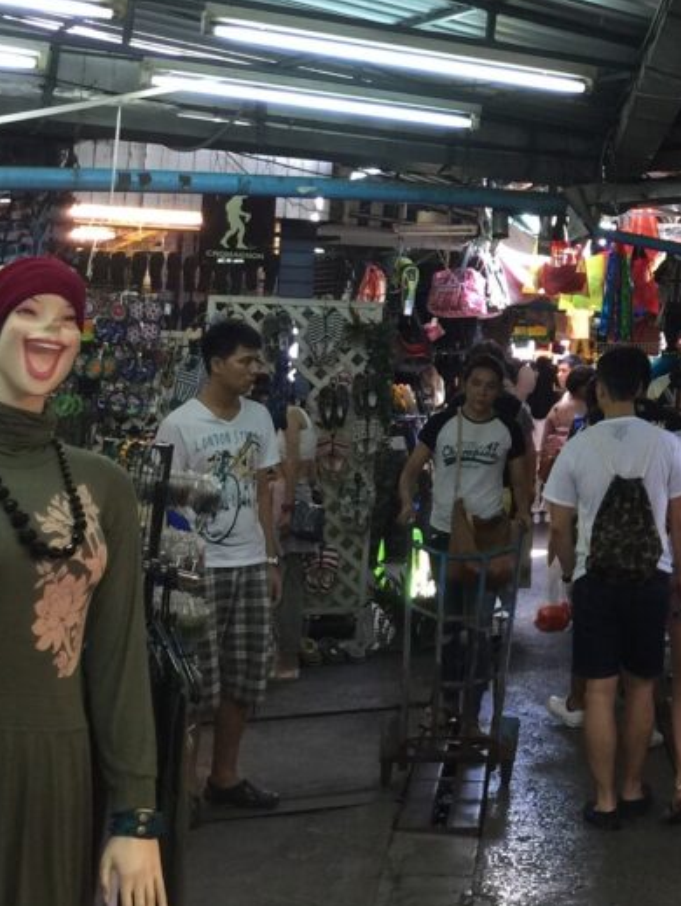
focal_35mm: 67
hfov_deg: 20.8
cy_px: 106
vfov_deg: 28.0
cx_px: 774
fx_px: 1755
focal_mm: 4.15
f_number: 2.2
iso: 32
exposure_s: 1/15
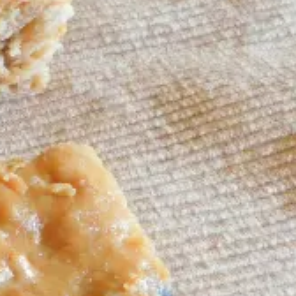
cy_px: 181
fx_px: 938
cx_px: -231
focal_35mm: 97
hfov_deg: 15.5
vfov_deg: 17.9
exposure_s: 1/30
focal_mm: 4
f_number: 3
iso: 160
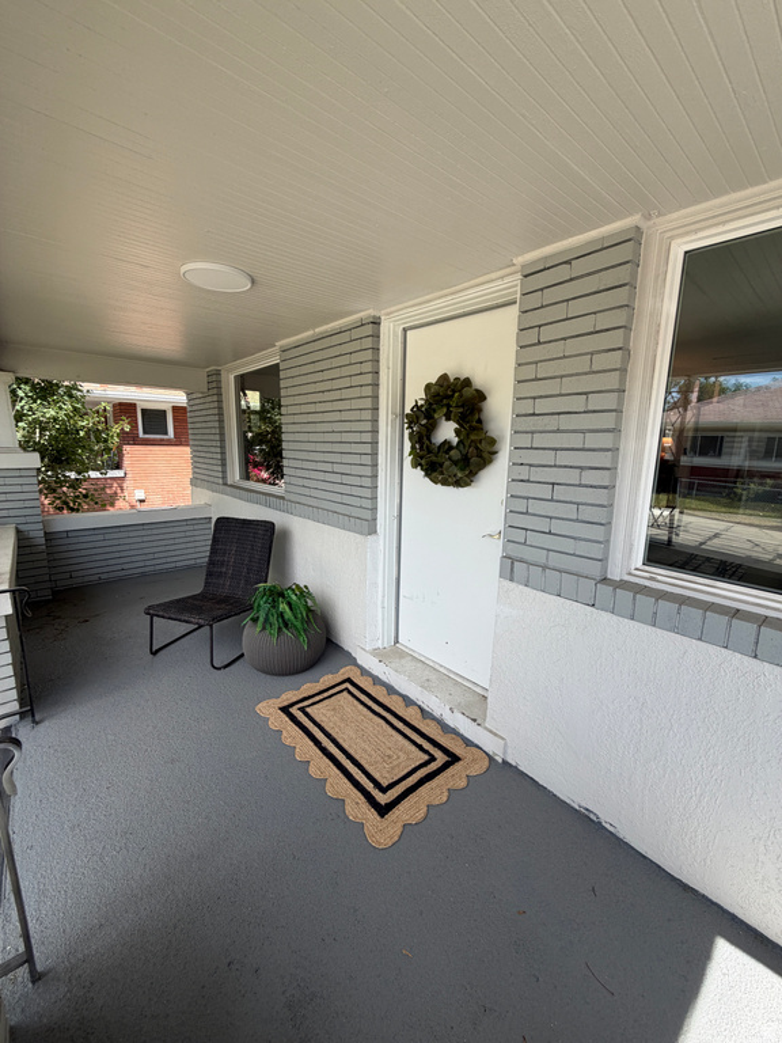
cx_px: 391
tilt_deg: -11.5
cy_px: 522
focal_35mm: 14
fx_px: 422
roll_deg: -2.8
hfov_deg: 85.7
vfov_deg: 102.1
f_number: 2.2
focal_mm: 2.22
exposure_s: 1/451
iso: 64
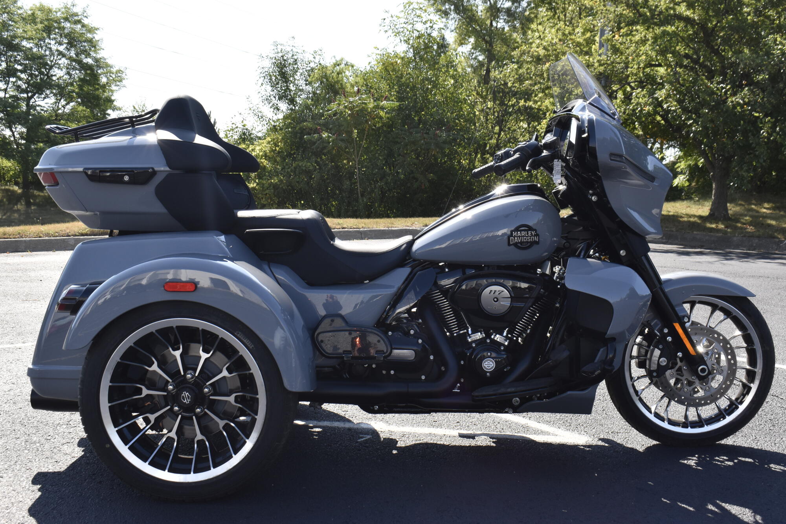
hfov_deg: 47.9
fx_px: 884
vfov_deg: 33.0
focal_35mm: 40
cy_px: 262
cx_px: 393
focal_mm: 27
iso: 400
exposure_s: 1/400
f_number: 10
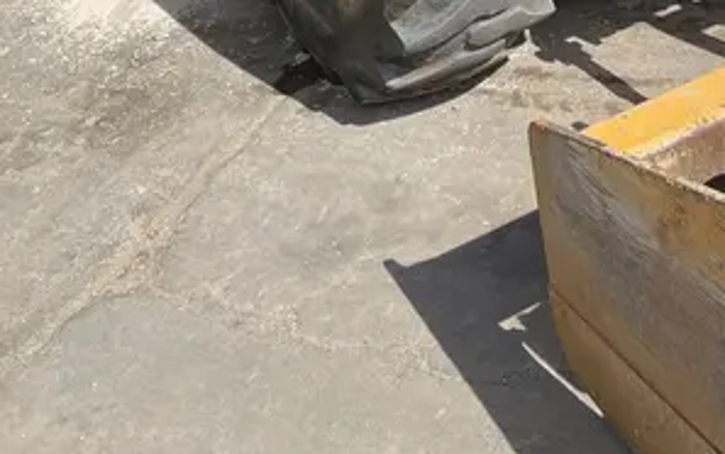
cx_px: 508
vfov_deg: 16.2
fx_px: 1344
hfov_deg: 29.9
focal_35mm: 68
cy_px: -355
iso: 50
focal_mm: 5.1
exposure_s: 1/1580
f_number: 1.6
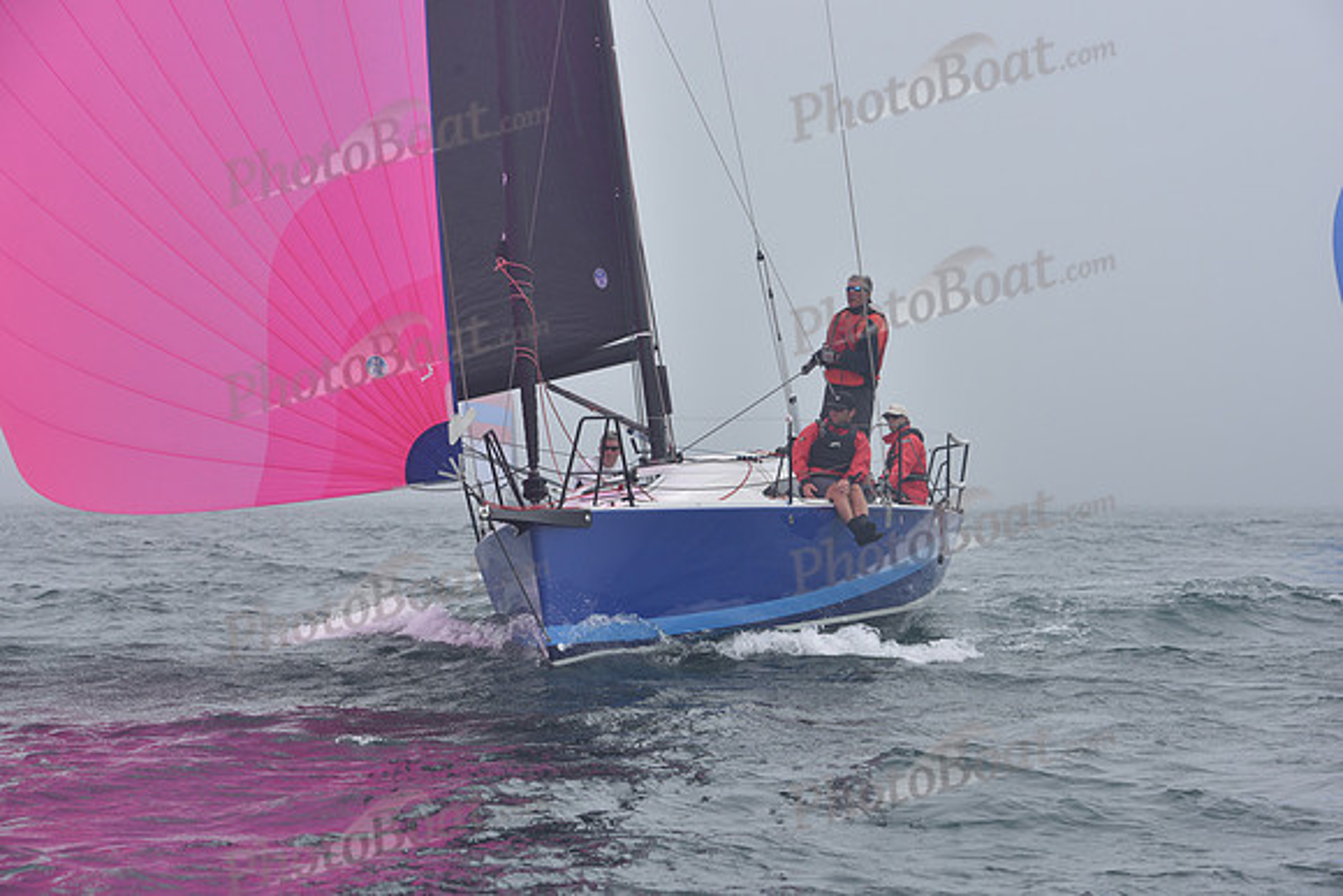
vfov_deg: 11.4
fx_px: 4478
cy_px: 448
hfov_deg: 17.1
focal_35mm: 120
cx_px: 672
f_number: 10
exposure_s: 1/800
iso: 250
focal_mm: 120
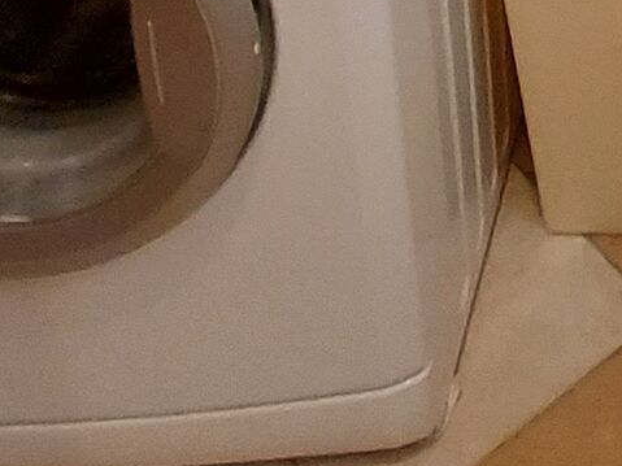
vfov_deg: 13.7
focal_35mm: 76
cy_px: -661
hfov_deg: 21.1
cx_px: 966
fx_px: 1365
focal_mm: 1.74
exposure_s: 1/33
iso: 250
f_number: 2.2
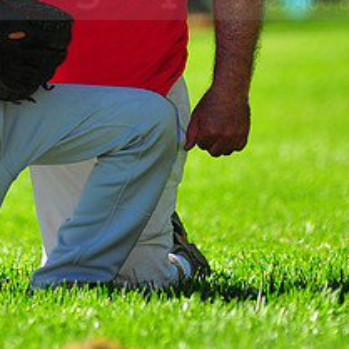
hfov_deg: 4.1
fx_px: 4848
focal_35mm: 425
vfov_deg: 4.1
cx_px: 42
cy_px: -33
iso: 200
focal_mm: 180
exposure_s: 1/1250
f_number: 3.5
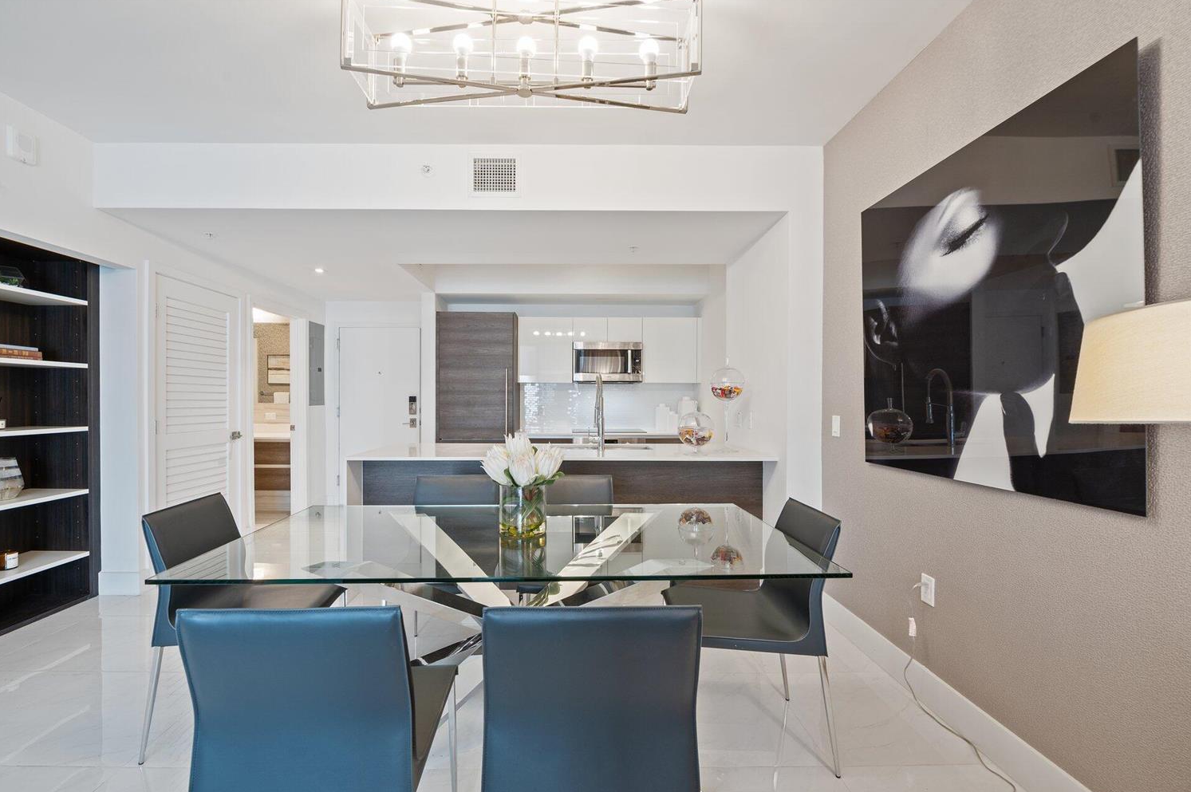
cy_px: 420
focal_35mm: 15
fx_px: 496
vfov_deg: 77.2
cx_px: 558
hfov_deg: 100.3
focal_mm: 14
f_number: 8
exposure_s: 1/2.5
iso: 200
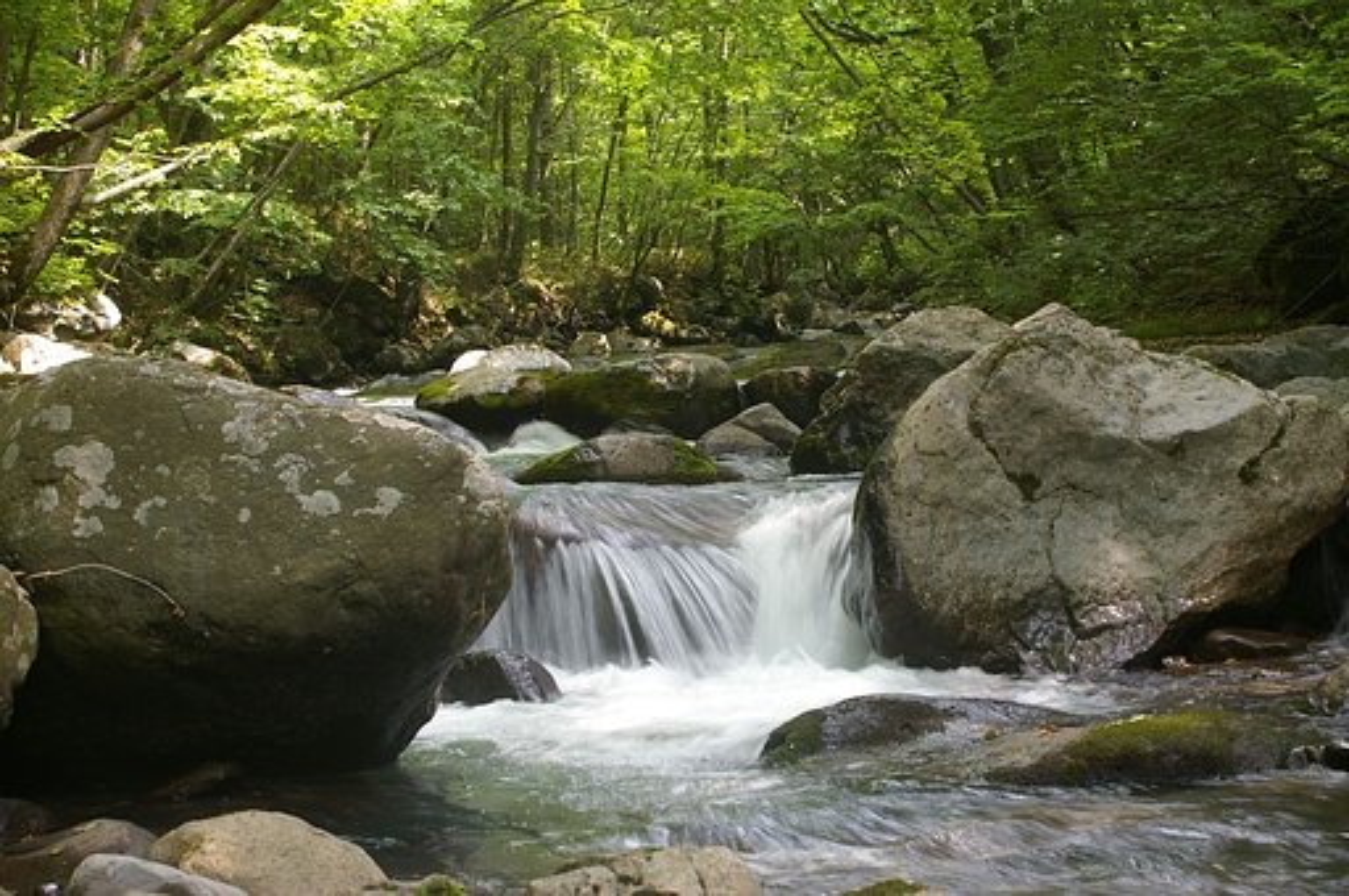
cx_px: 674
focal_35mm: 75
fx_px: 2807
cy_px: 448
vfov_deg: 18.1
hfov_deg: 27.0
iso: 200
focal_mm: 50
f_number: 13
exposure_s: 1/13
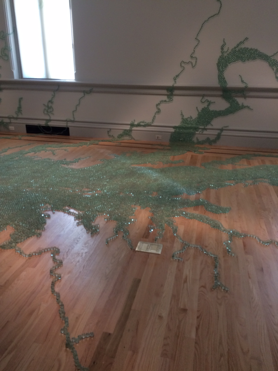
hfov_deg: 48.2
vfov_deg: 61.7
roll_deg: -0.1
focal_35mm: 29
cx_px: 139
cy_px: 186
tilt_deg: -26.4
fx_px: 311
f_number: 2.2
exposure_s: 1/30
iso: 64
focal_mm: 4.15
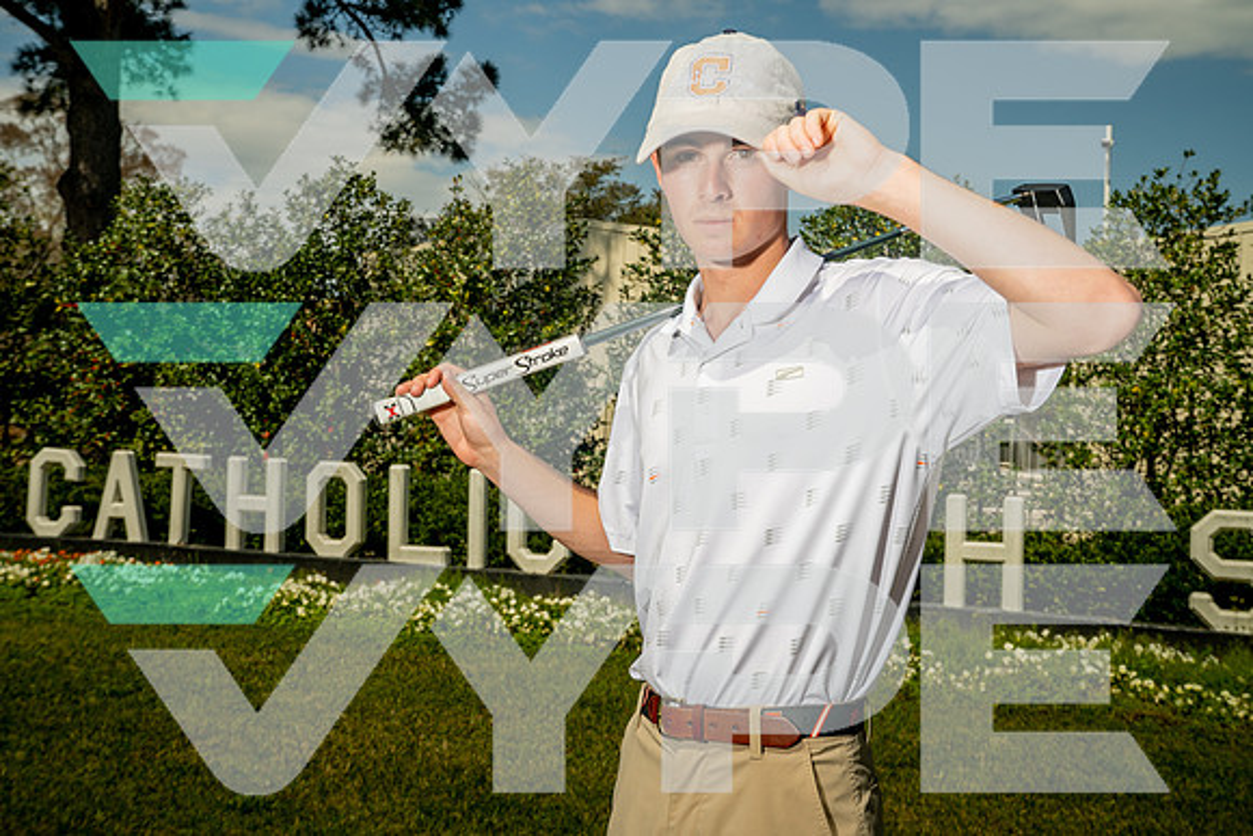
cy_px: 395
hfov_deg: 45.2
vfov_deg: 31.0
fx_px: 1505
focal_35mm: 43
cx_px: 592
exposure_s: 1/250
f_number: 8
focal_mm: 41
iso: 100
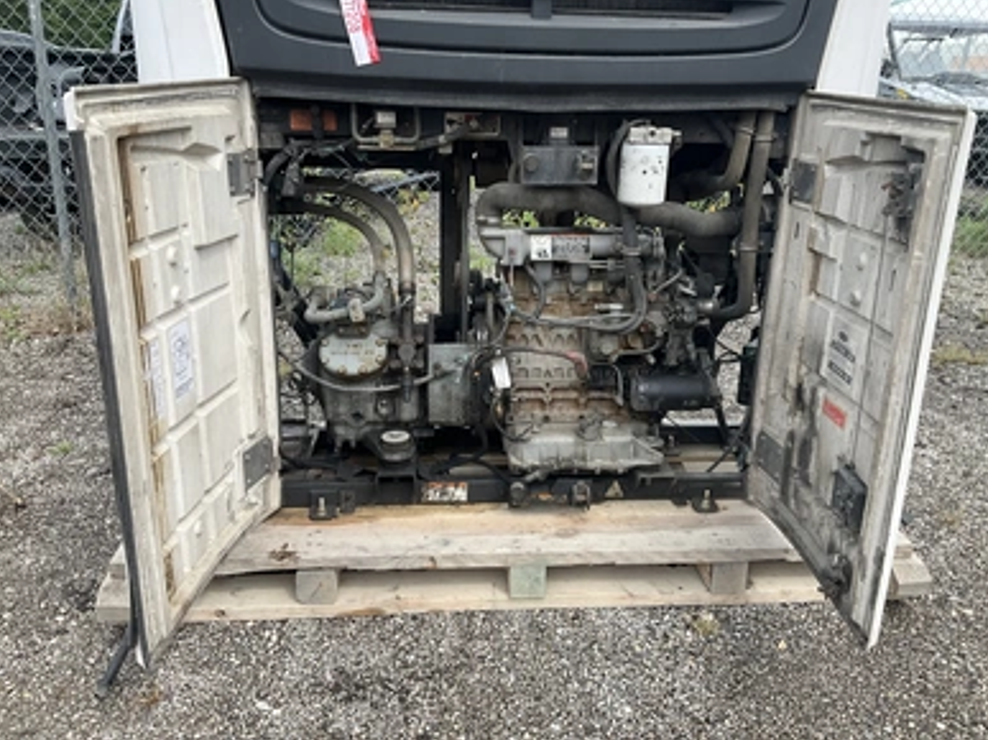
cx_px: 505
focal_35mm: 30
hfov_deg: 60.0
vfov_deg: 46.8
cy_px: 360
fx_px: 856
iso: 25
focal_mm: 3
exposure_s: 1/545
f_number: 1.8
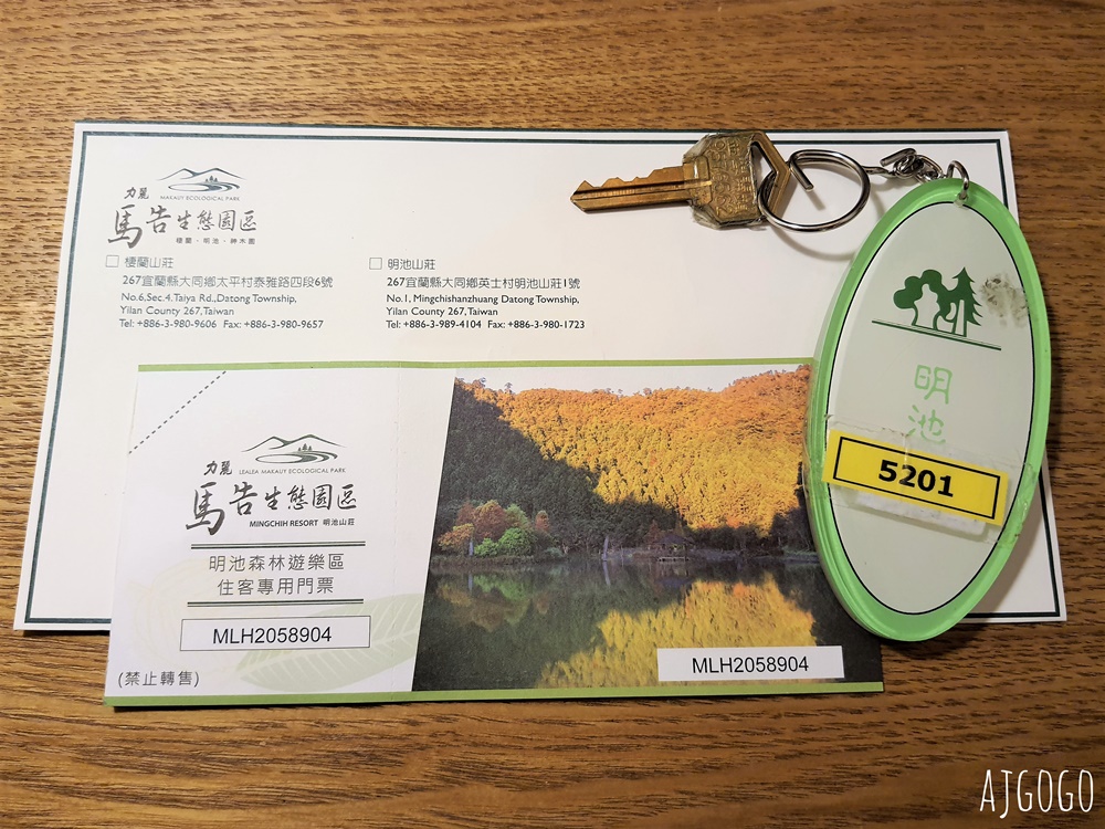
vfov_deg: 53.1
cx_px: 552
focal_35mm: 26
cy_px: 414
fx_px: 830
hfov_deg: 67.3
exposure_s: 1/120
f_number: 1.7
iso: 250
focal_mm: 4.32
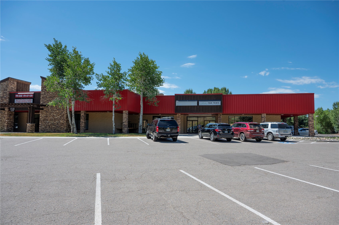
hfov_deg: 73.8
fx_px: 226
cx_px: 170
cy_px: 112
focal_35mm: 24
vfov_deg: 53.0
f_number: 7.1
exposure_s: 1/400
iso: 100
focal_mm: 24
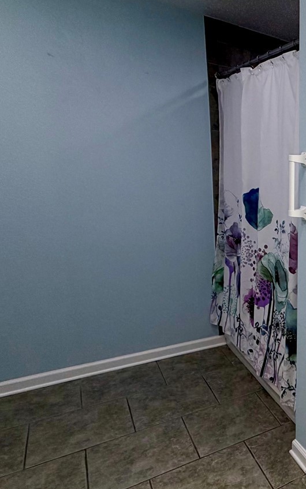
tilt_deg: -12.4
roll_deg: -4.7
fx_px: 374
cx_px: 425
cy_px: 256
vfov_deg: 66.4
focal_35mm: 28
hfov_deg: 31.0
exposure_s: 1/120
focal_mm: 2.22
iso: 64
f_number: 2.2
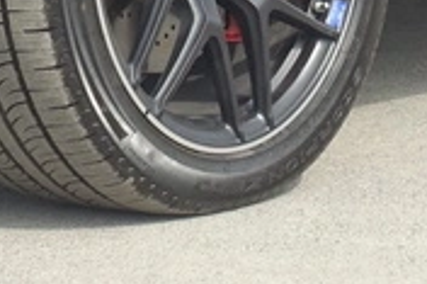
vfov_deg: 4.2
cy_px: -451
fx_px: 3792
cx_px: 76
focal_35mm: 320
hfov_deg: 6.4
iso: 125
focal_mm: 20.05
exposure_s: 1/500
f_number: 4
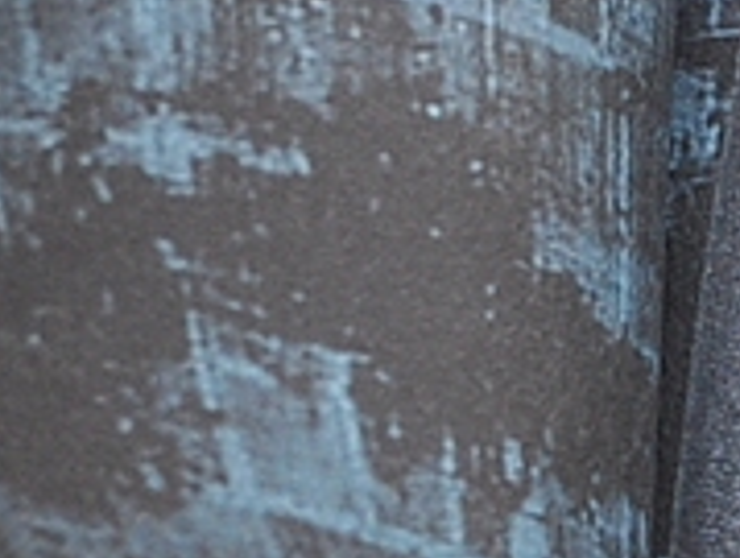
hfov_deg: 6.0
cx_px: 996
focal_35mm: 329
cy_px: -670
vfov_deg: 4.5
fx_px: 7047
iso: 200
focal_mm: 32
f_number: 8
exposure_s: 1/100
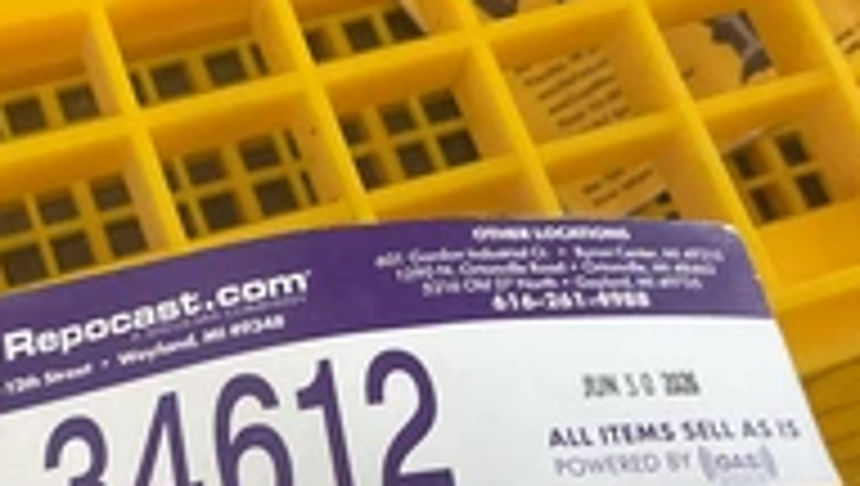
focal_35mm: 66
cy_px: 364
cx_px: 297
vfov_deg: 18.2
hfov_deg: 31.6
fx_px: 1507
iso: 160
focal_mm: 3
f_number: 1.8
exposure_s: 1/60
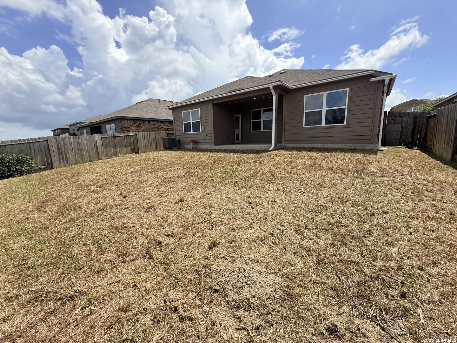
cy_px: 172
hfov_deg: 102.1
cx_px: 228
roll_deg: +1.9
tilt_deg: -9.3
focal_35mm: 14
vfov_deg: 85.7
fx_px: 185
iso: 50
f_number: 2.2
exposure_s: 1/1534
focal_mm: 2.22
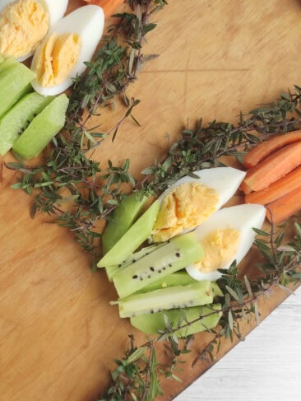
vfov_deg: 45.7
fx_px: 475
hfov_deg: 34.4
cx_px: 76
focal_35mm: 41
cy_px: 195
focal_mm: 5.4
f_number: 1.9
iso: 145
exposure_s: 1/120
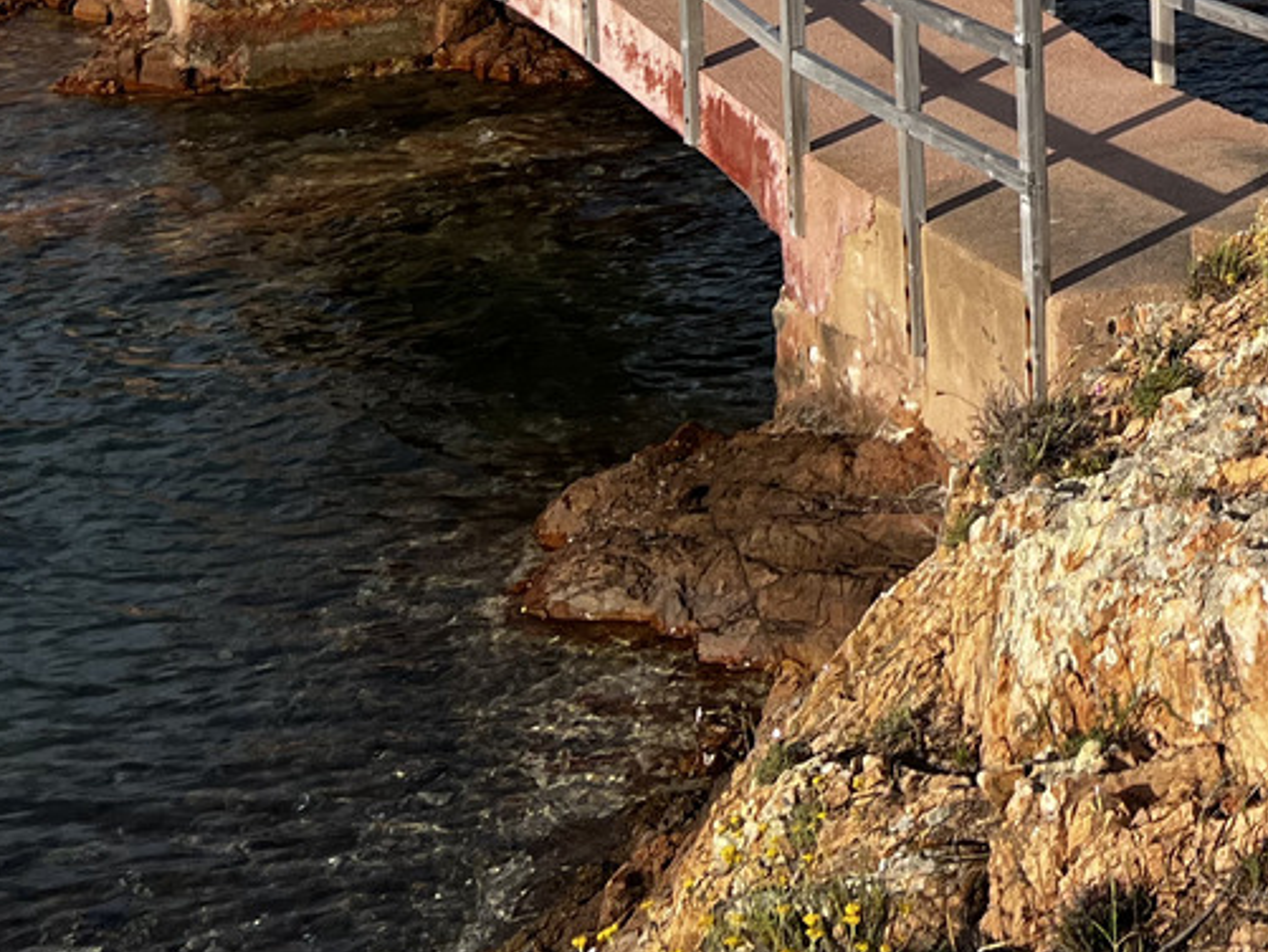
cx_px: 1526
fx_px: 3041
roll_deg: +1.5
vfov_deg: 16.5
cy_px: -372
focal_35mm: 83
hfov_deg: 21.8
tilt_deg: -5.1
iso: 50
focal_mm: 5.7
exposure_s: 1/3460
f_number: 1.5
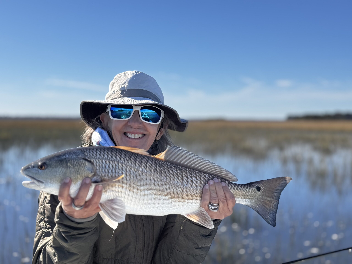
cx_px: 176
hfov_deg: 39.7
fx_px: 488
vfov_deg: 30.3
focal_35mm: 48
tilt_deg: -4.2
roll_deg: +0.8
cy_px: 132
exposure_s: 1/5848
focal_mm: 6.76
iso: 64
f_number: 1.78
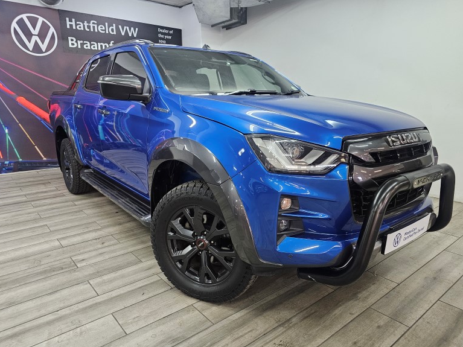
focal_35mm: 24
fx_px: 321
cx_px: 233
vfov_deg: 56.8
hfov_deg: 71.6
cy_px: 170
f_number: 1.7
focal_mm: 6.3
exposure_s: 1/100
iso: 500
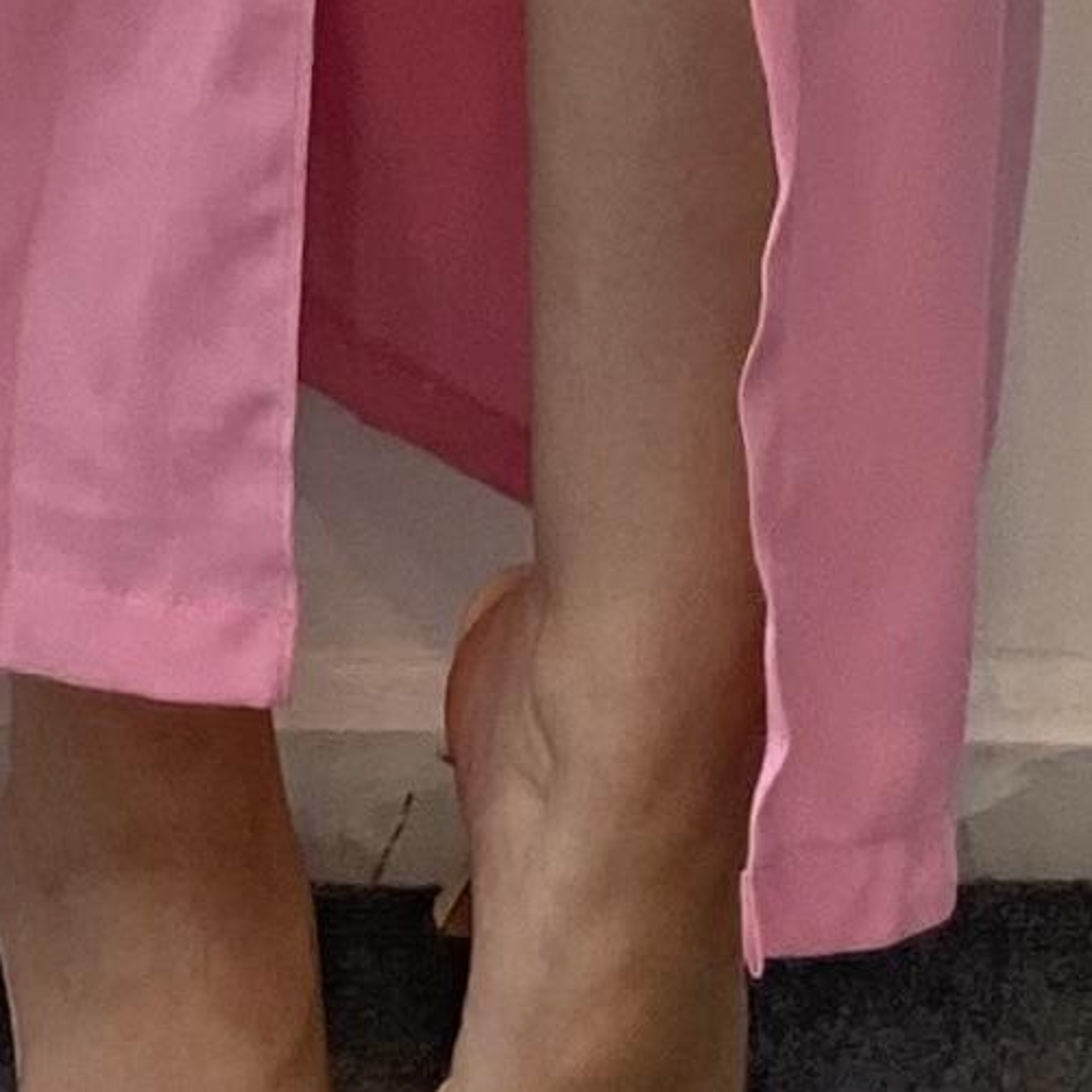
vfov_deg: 4.7
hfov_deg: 4.9
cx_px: 303
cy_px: -2097
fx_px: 12884
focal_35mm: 361
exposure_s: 1/100
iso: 64
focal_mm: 6
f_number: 2
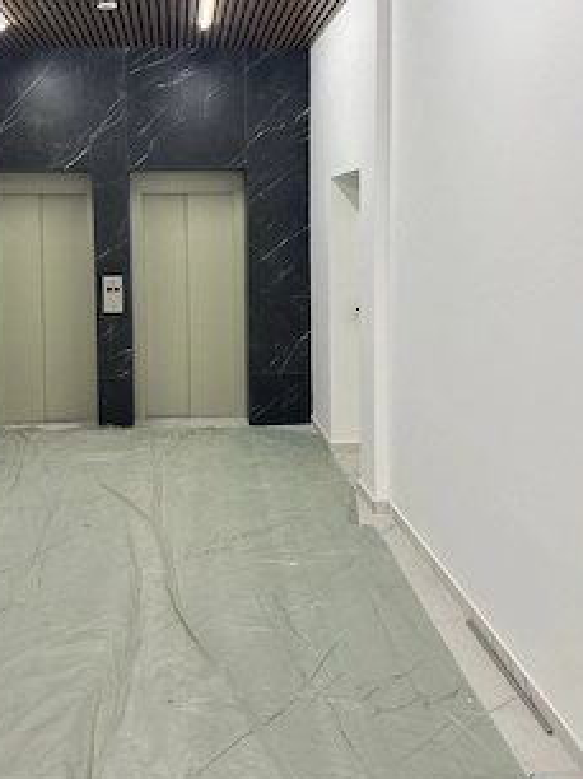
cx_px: 224
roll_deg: +0.5
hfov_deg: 41.5
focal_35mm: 34
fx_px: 765
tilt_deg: -4.2
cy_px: 283
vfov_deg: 53.3
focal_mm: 5.7
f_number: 1.5
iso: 125
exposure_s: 1/100
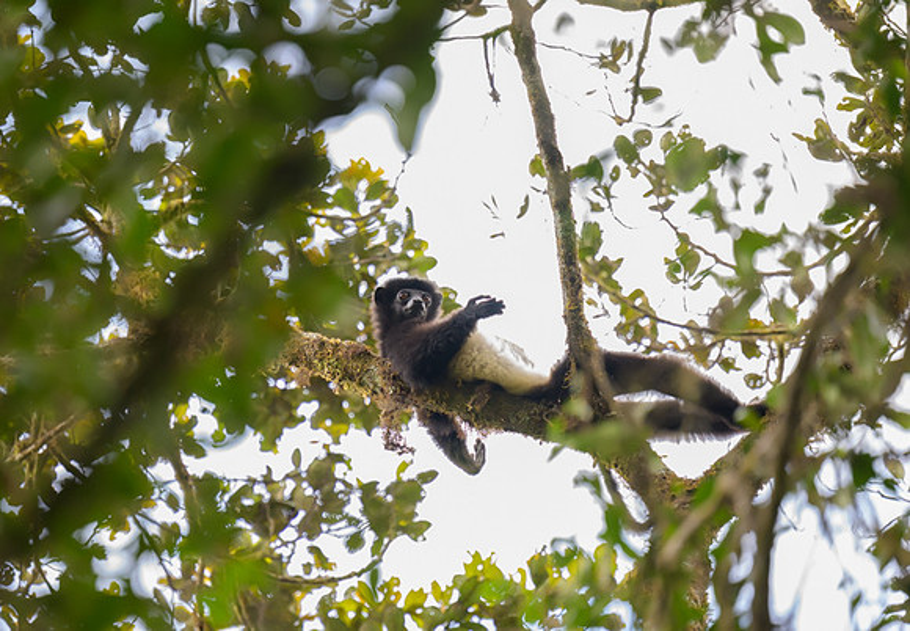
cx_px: 340
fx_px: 5230
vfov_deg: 6.9
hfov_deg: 9.9
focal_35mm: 204
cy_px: 381
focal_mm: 165
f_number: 2.8
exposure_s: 1/1600
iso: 2500
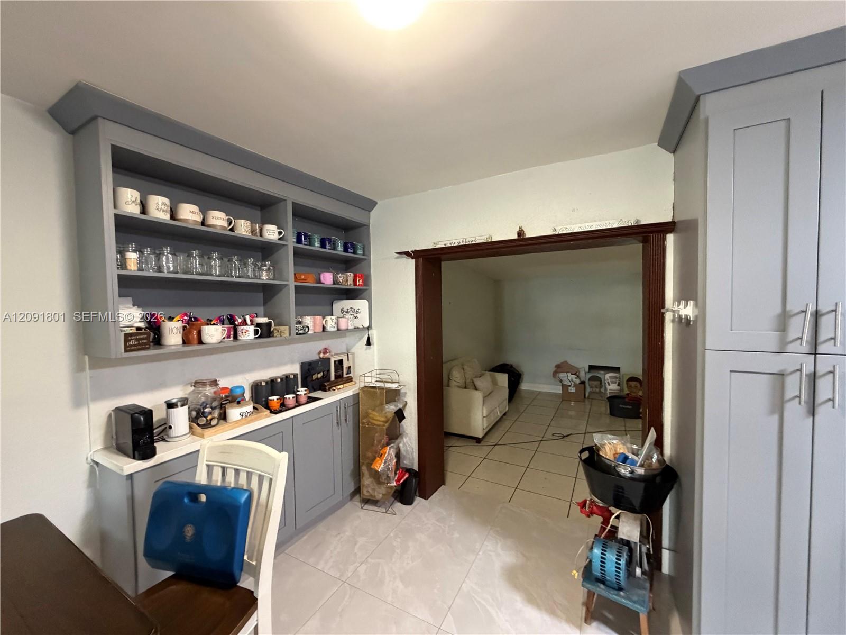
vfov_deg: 85.7
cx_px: 423
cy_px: 318
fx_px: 342
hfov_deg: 102.1
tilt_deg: -2.3
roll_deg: -0.1
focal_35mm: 14
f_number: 2.2
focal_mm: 2.22
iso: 800
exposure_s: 1/60
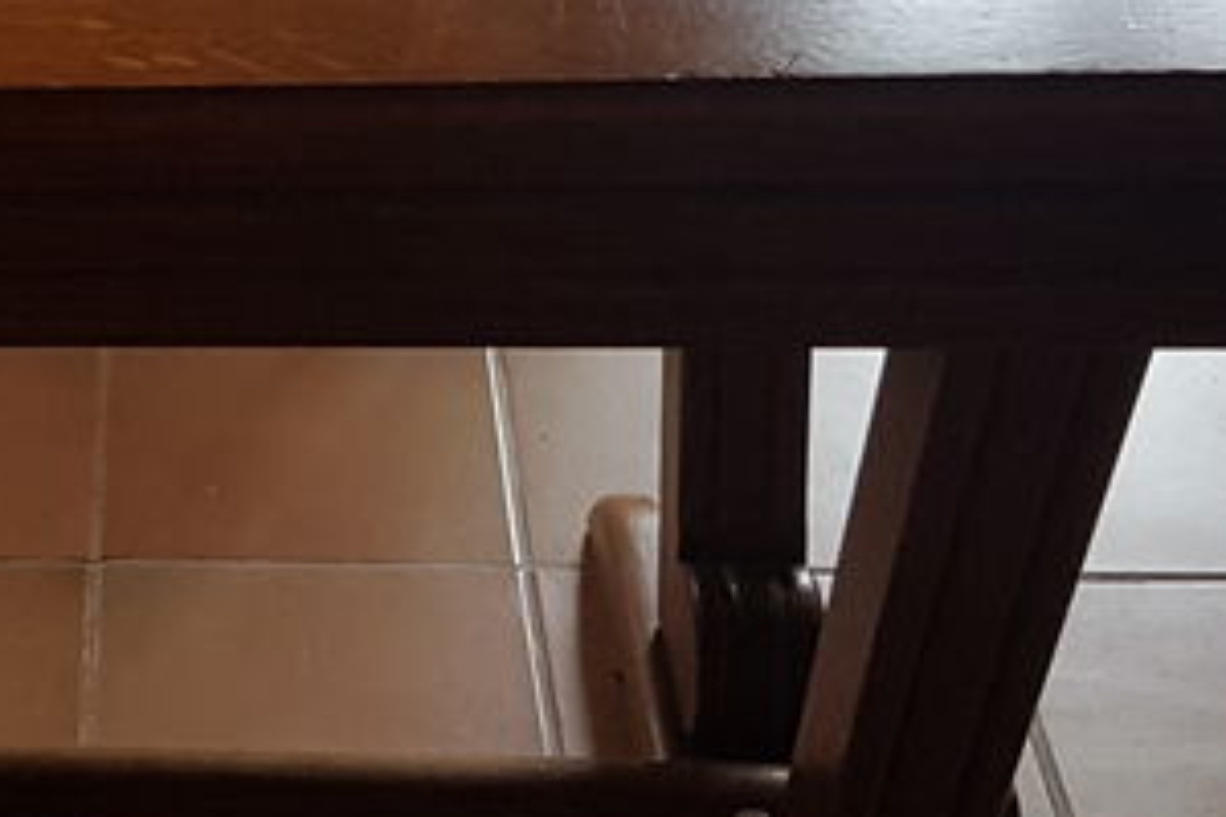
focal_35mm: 90
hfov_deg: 21.4
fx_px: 3065
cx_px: -139
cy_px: 221
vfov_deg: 15.1
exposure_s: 1/40
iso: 160
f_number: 1.7
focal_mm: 4.2
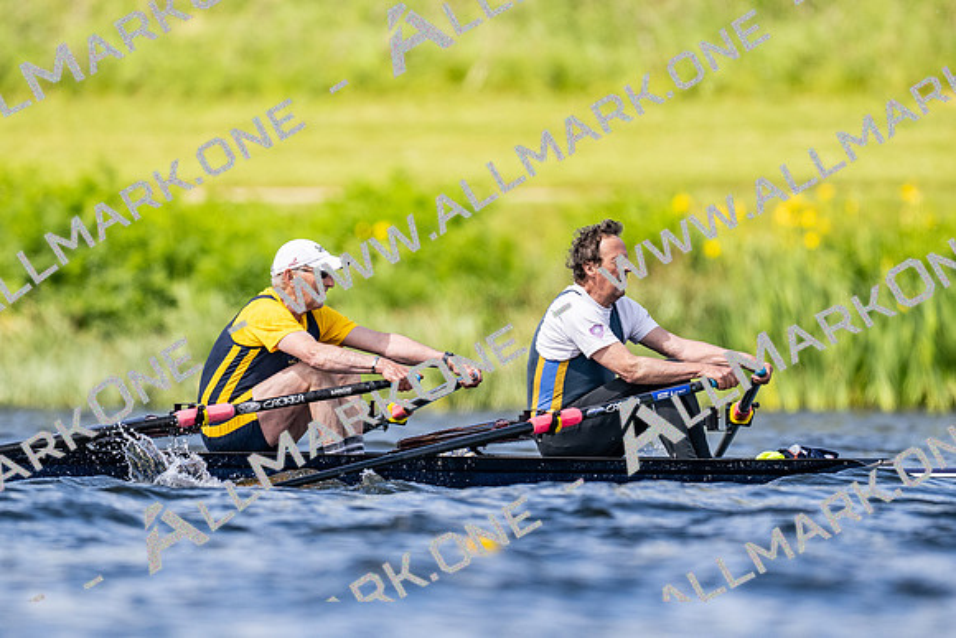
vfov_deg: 1.5
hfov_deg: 2.3
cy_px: 319
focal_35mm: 900
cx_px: 478
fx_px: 23917
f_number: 4
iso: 450
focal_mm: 600
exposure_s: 1/2500
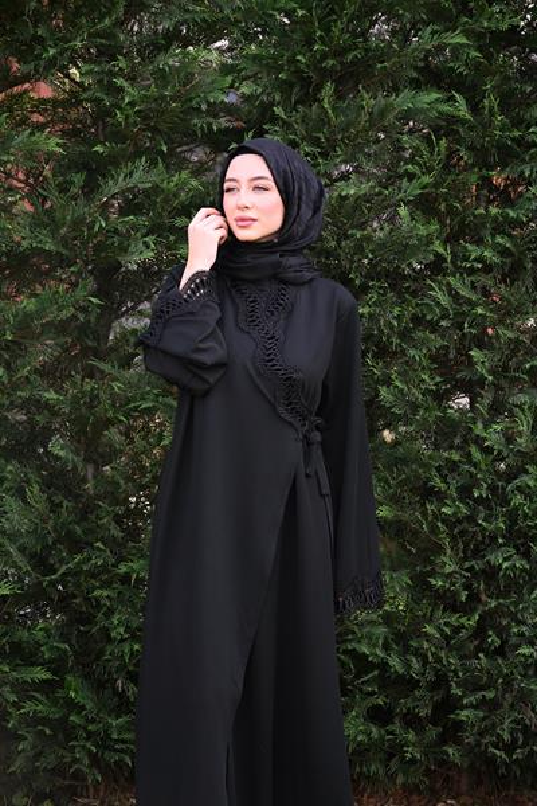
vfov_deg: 16.7
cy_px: 403
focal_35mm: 123
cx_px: 268
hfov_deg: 11.1
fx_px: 2752
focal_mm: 82
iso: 400
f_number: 5.6
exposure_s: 1/250
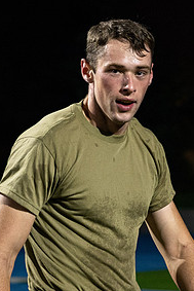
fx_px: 1130
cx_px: 115
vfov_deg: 14.6
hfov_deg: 9.8
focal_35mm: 140
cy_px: 166
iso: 1600
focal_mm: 57
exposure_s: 1/320
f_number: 2.8
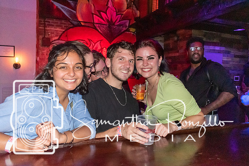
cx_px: 124
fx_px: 194
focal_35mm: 28
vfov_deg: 46.4
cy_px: 83
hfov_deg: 65.4
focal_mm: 18
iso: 5600
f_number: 3.5
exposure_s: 1/60
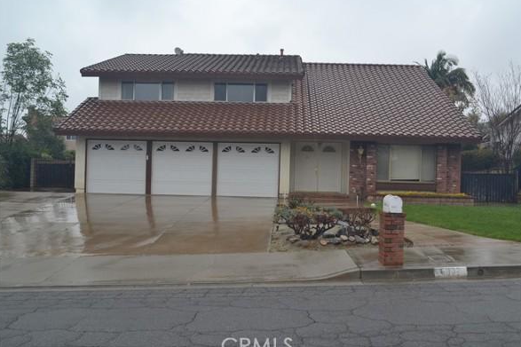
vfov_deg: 36.9
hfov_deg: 53.1
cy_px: 169
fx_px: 521
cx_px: 279
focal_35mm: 36
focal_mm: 22
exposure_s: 1/125
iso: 220
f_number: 5.6
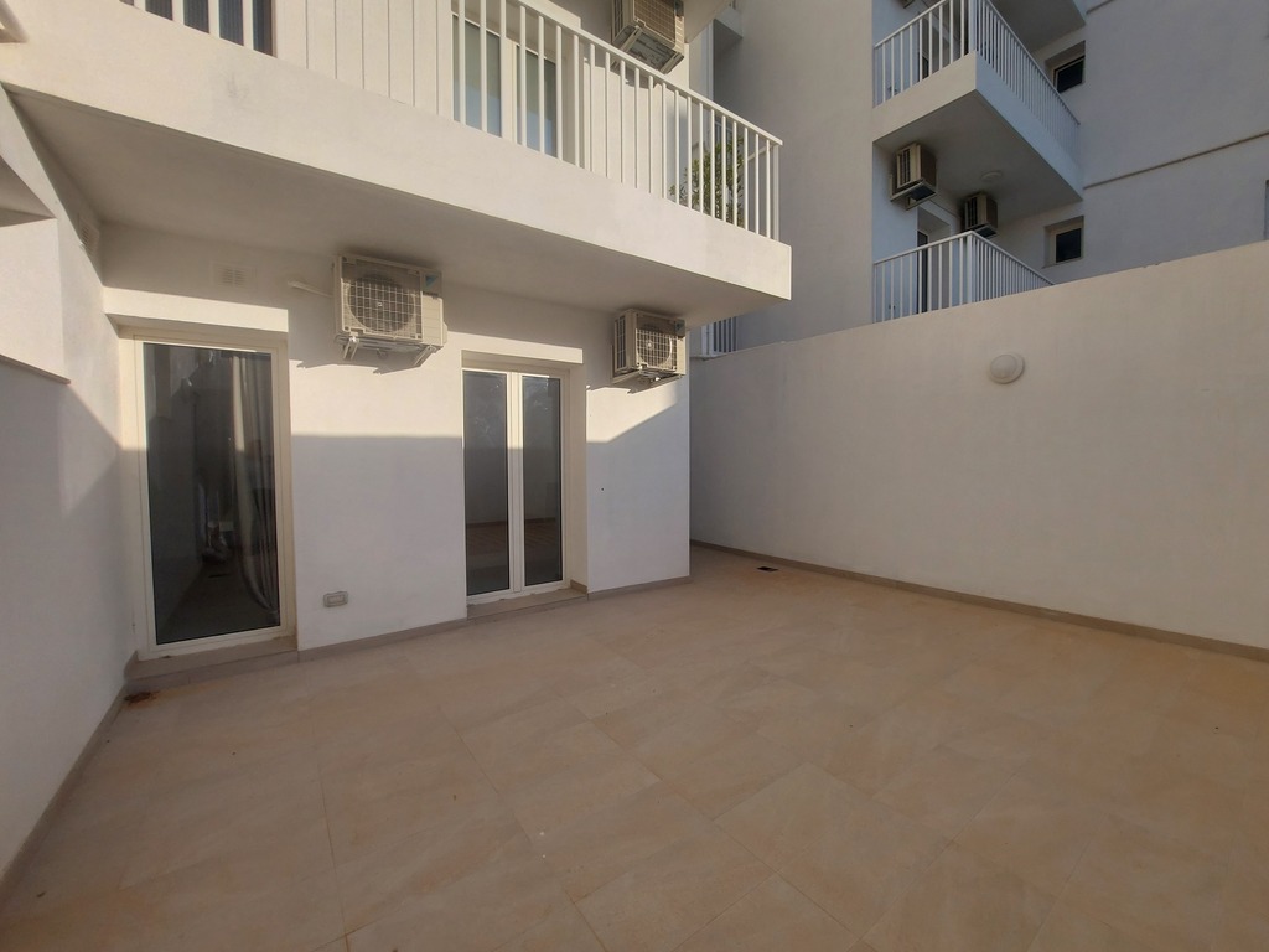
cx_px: 634
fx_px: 477
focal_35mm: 13
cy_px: 476
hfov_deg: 106.2
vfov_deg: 89.9
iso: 50
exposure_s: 1/1799
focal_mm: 1.74
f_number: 2.2
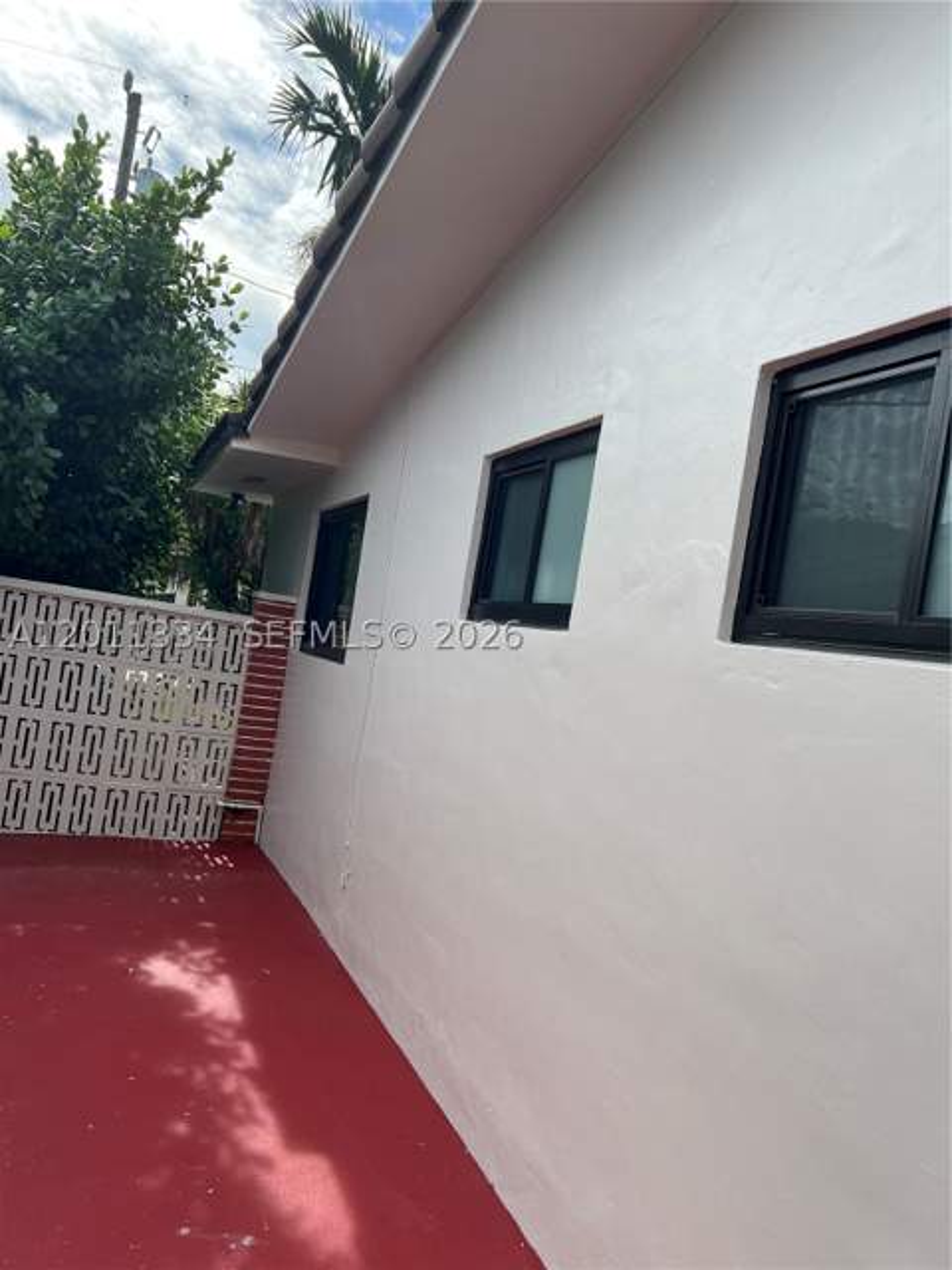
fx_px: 953
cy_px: 635
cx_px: 476
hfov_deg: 53.1
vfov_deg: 67.3
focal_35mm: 26
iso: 50
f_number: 1.5
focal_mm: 5.7
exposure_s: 1/3356
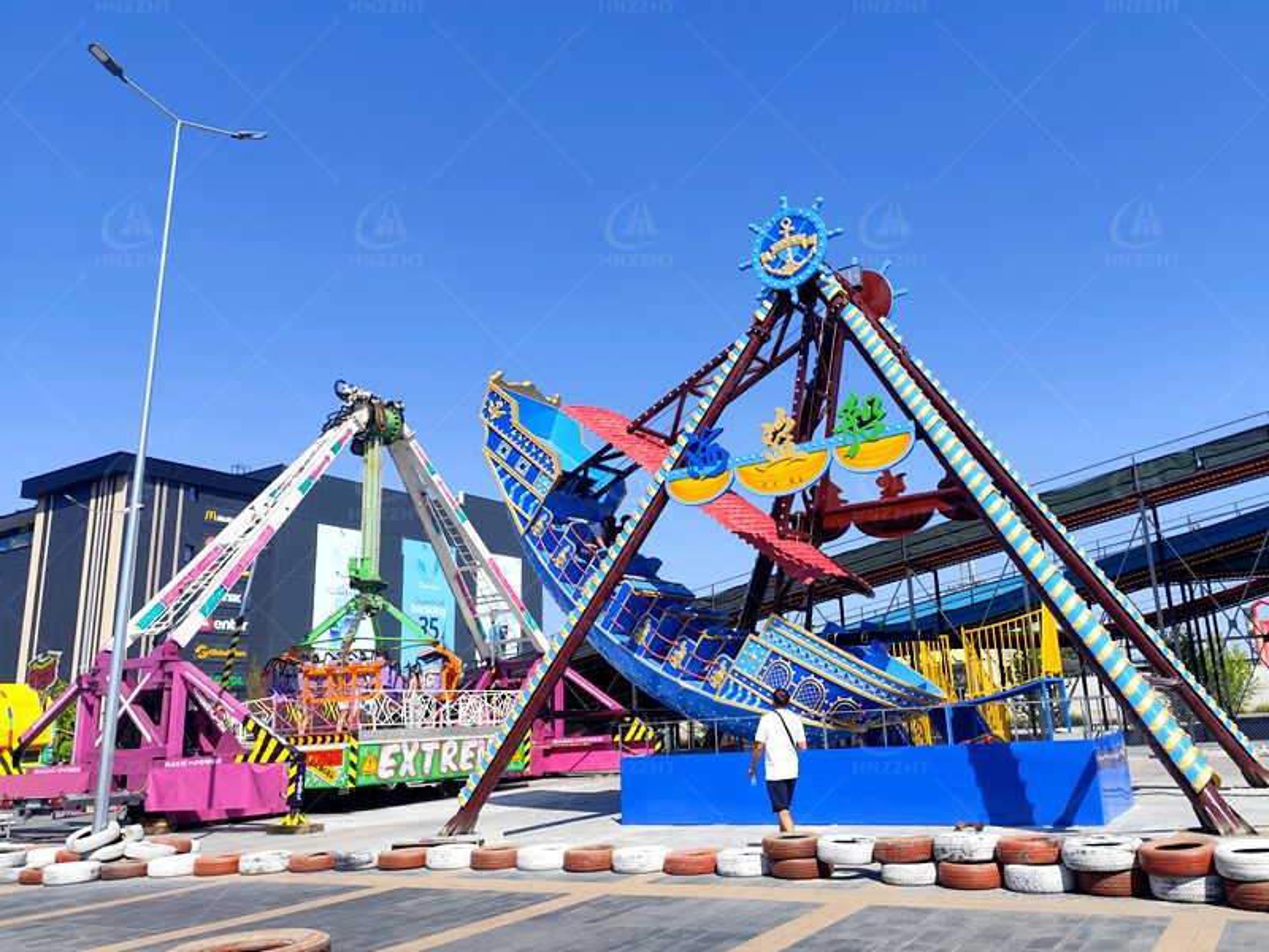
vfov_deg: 58.9
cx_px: 634
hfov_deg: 73.9
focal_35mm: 23
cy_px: 476
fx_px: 843
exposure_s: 1/1156
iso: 50
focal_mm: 6.14
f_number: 1.65
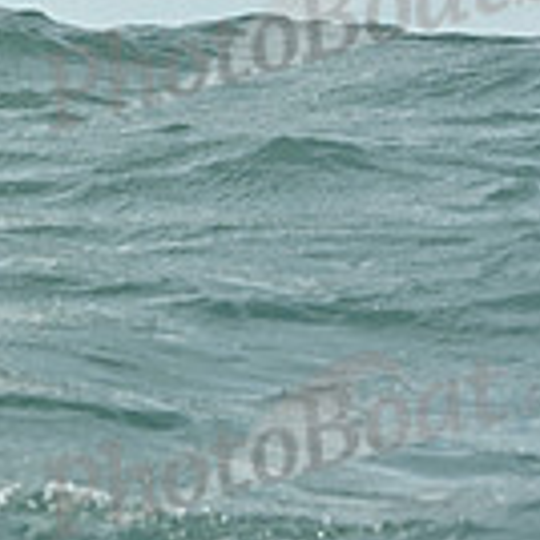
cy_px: -127
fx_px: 5507
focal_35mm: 312
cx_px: -161
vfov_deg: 5.6
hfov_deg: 5.6
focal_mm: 85
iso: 320
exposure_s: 1/1250
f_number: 9
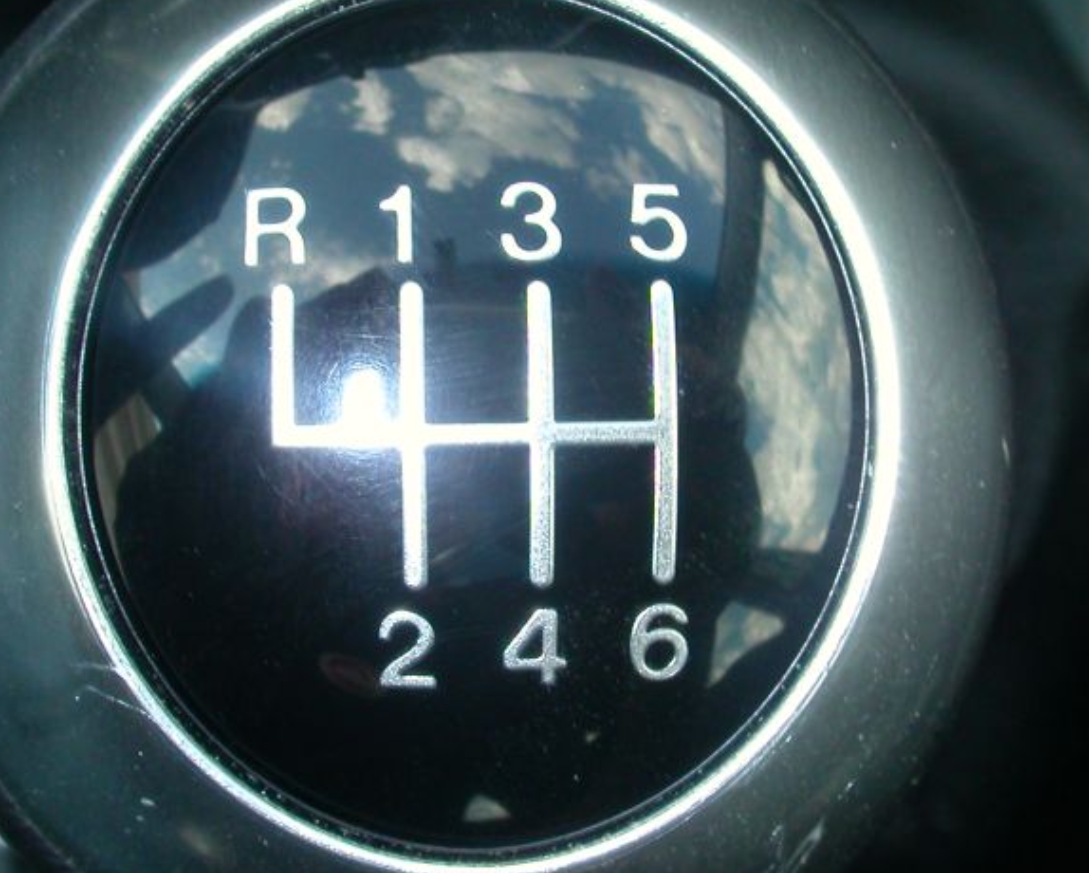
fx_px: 2806
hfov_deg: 22.0
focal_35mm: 87
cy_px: 461
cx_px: 495
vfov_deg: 17.7
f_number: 5.9
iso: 100
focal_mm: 9.7
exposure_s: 1/30
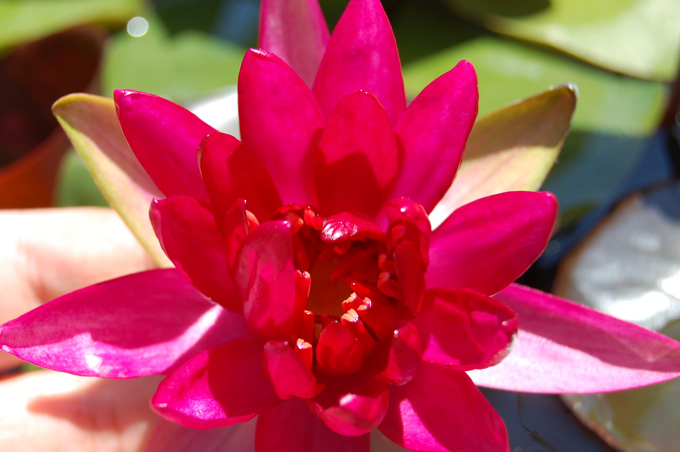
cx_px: 267
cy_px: 244
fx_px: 1623
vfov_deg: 15.9
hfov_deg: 23.6
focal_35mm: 86
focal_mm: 46
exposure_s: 1/200
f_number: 7.1
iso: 200
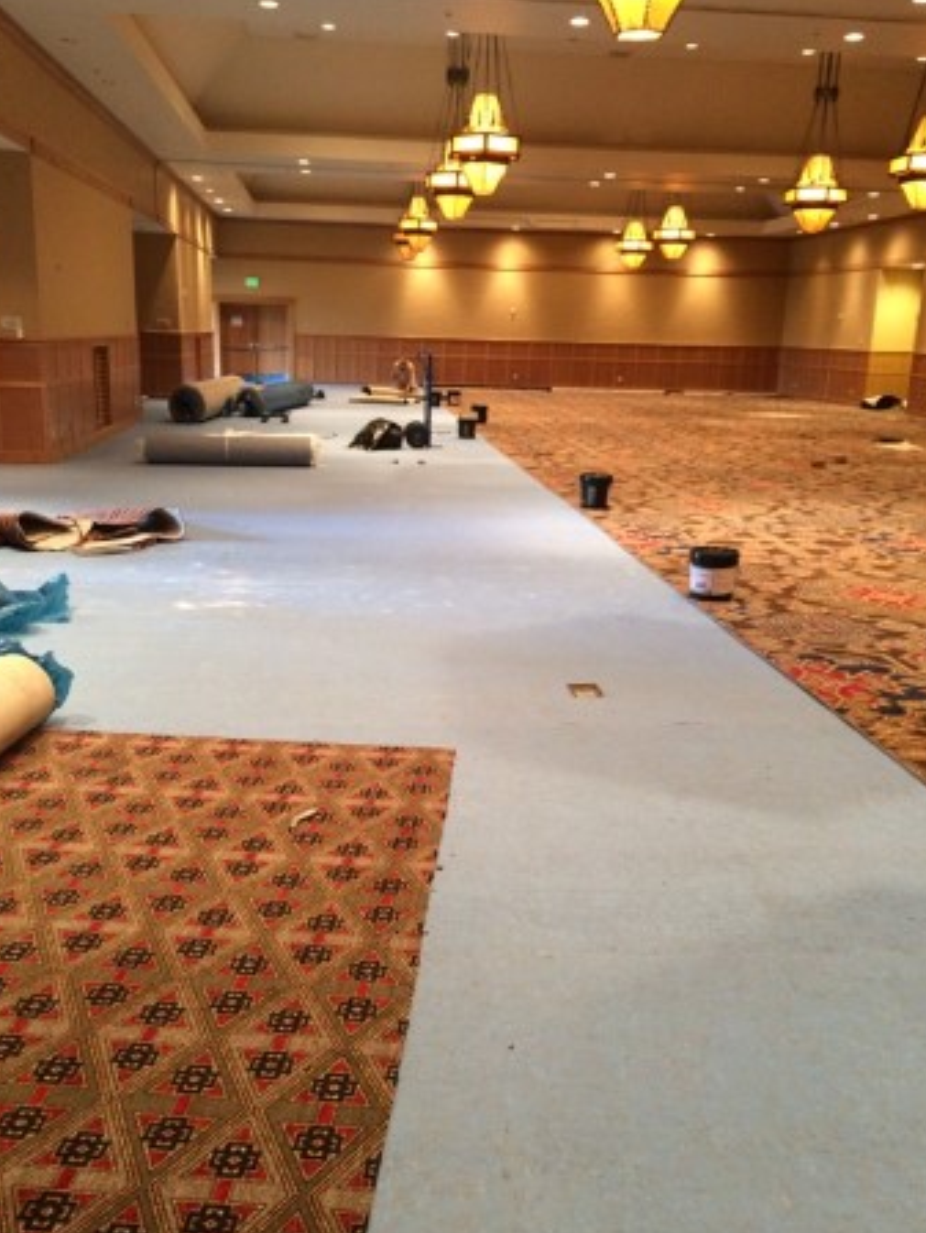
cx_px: 453
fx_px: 1105
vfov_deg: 58.3
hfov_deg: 45.5
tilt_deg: -15.7
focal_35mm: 31
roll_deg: -1.1
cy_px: 629
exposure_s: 1/30
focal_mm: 4.15
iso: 250
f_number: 2.2
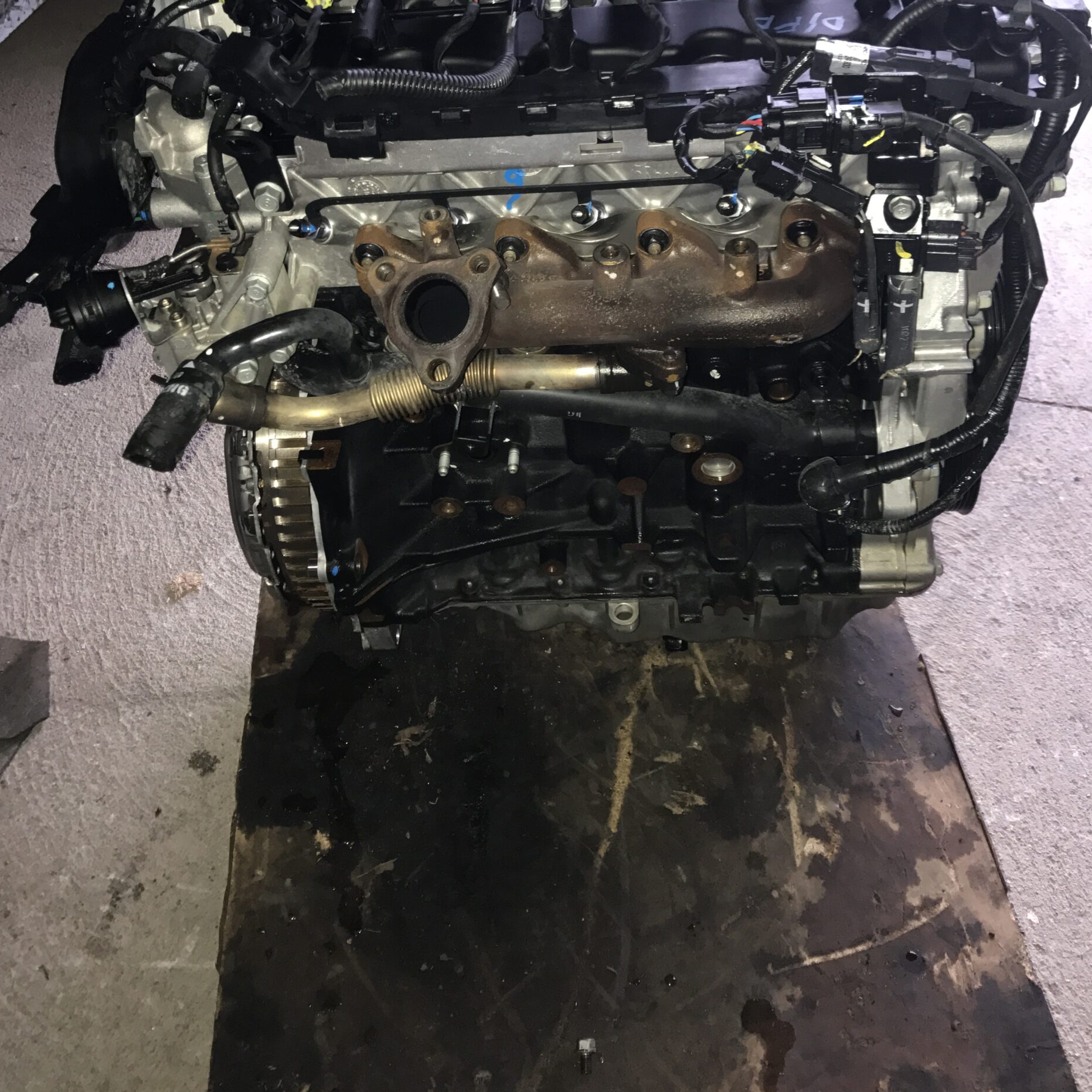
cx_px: 549
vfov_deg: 47.5
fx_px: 1213
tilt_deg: -40.6
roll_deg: +0.3
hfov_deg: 48.5
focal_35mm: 34
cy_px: 344
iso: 64
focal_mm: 3.99
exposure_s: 1/25
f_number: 1.8
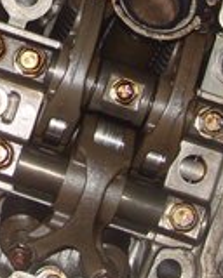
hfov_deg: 8.8
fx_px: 1411
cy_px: -111
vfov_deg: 10.9
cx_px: -103
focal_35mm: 171
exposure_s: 1/45
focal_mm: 7.8
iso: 100
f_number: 2.8
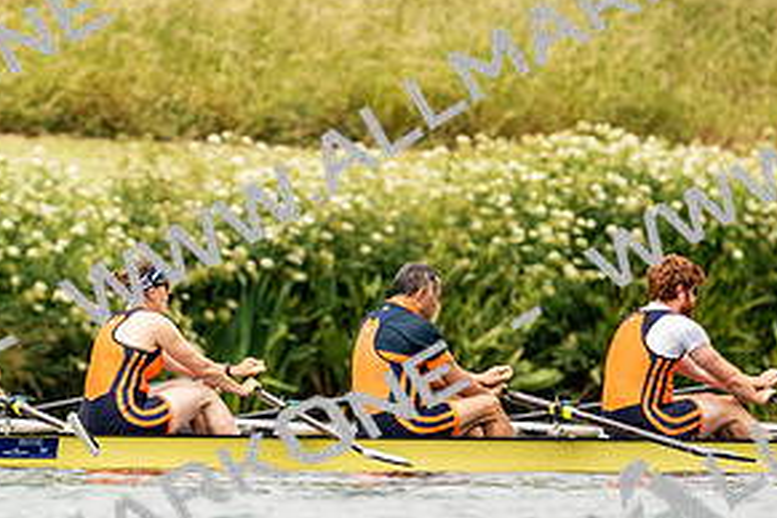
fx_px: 25768
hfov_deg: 1.7
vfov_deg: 1.2
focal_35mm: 1194
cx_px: 390
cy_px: 332
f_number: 6.3
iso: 400
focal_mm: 600
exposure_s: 1/2000
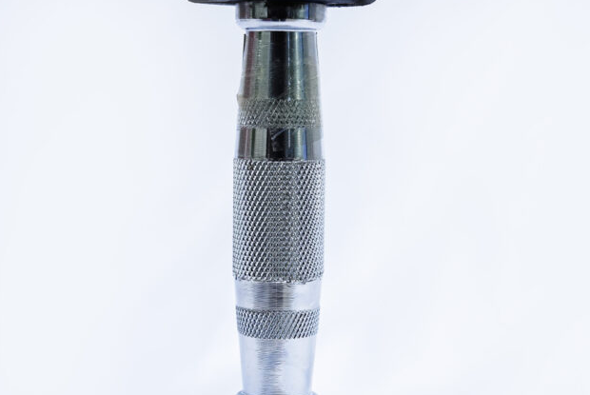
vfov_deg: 17.3
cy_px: 218
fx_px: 1296
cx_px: 276
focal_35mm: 79
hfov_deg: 25.6
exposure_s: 1/160
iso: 3200
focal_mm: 70
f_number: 9
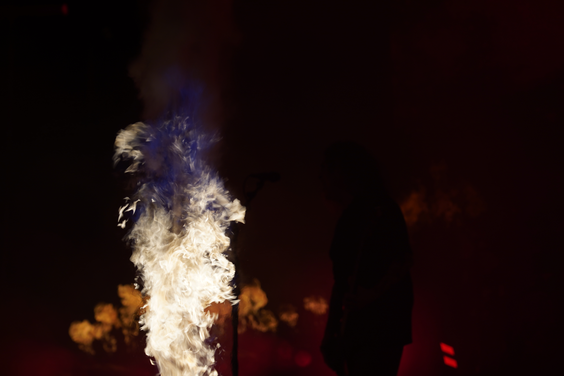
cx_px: 282
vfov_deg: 14.7
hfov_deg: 21.9
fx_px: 1457
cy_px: 188
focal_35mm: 93
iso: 100
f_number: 7.1
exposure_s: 1/320
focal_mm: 93
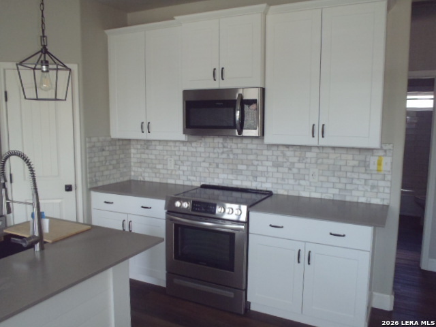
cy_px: 164
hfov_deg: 63.4
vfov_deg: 49.7
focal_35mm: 28
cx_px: 218
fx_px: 353
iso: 250
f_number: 3.9
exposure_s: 1/30
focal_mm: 5
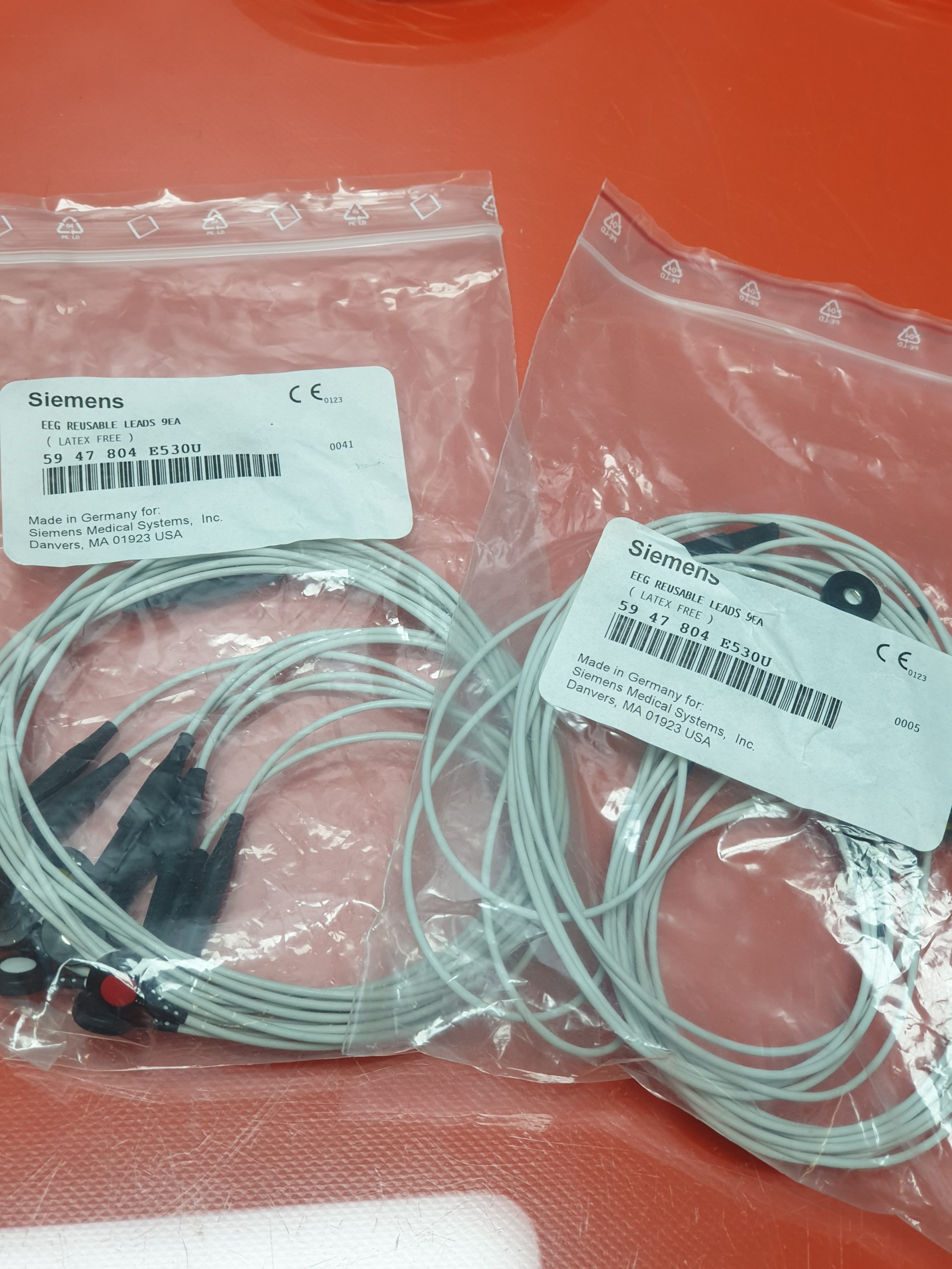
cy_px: 634
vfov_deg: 36.8
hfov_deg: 28.0
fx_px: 1907
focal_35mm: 52
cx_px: 476
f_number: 2.4
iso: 64
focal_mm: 6
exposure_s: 1/33
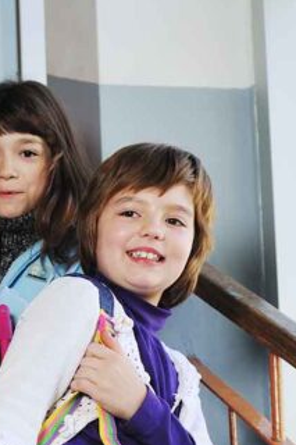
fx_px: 1420
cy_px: 470
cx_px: -190
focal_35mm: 115
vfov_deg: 17.3
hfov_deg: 11.3
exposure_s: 1/160
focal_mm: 24
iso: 100
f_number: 3.2
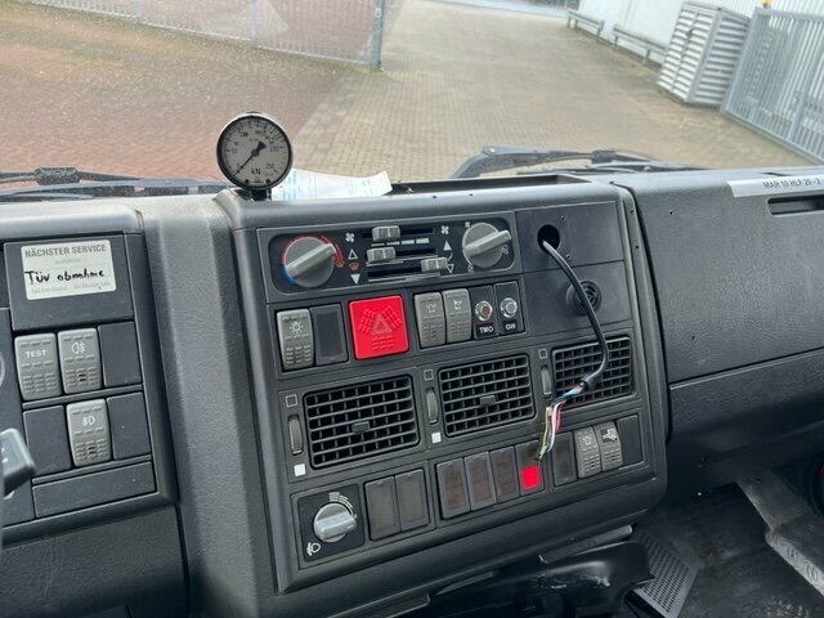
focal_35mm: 26
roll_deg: -7.9
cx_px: 412
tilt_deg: -30.2
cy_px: 309
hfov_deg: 67.3
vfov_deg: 53.1
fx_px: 619
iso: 64
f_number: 1.5
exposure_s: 1/121
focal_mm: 5.7
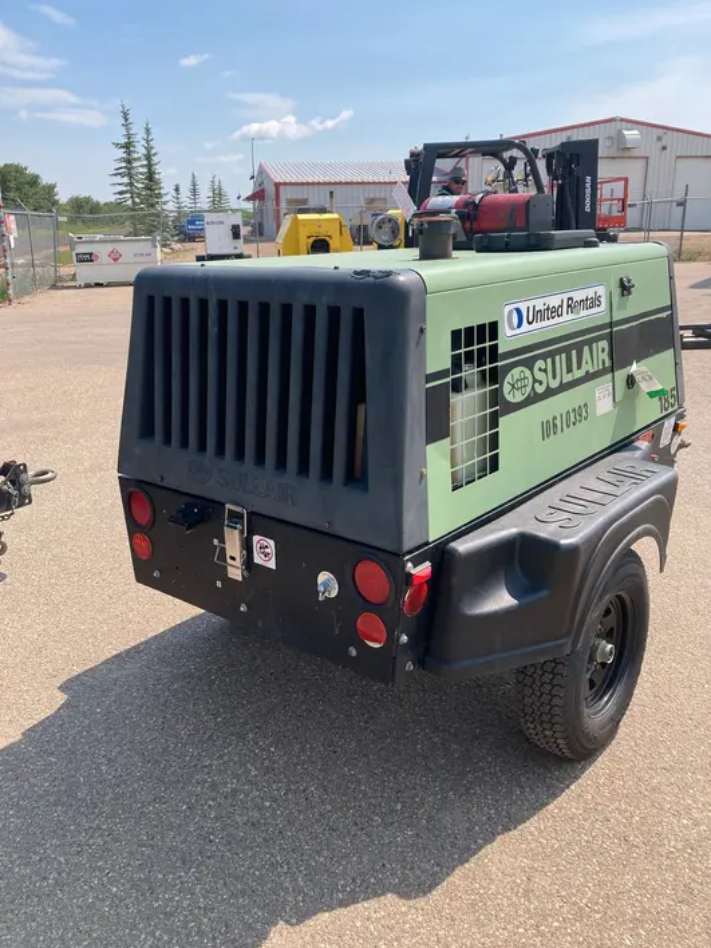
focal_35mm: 29
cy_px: 469
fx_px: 794
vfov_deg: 61.7
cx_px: 347
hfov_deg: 48.2
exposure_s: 1/1600
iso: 20
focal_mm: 3.99
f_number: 1.8
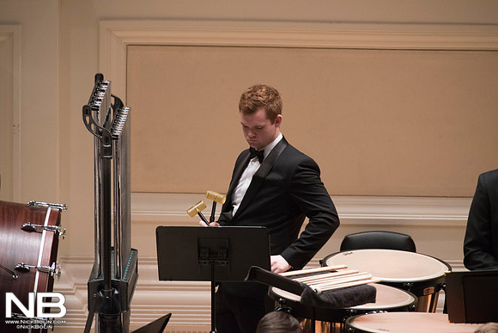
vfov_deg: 2.3
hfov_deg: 3.4
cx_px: 249
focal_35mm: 600
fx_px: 8302
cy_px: 166
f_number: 5.6
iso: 6400
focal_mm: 600
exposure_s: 1/125
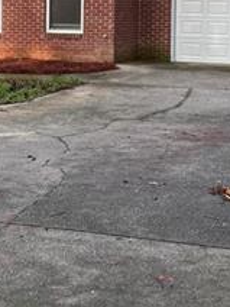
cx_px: 61
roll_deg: -1.1
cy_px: 32
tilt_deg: -0.7
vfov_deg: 20.5
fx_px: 833
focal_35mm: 94
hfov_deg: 15.7
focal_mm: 5.96
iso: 64
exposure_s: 1/242
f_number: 1.6
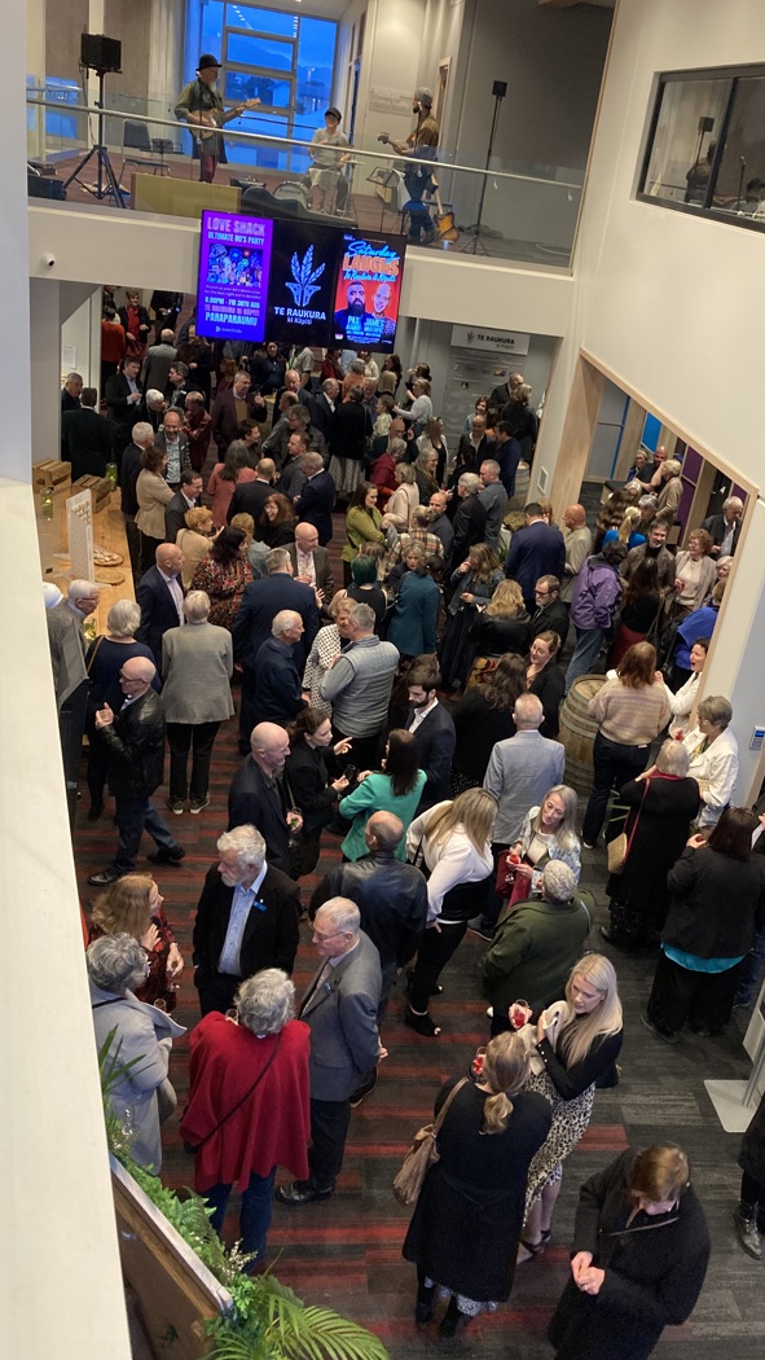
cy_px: 673
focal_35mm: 31
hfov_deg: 37.7
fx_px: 1117
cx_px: 452
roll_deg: -9.5
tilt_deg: -24.0
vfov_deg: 62.6
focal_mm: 3.99
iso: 250
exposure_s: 1/50
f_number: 1.8
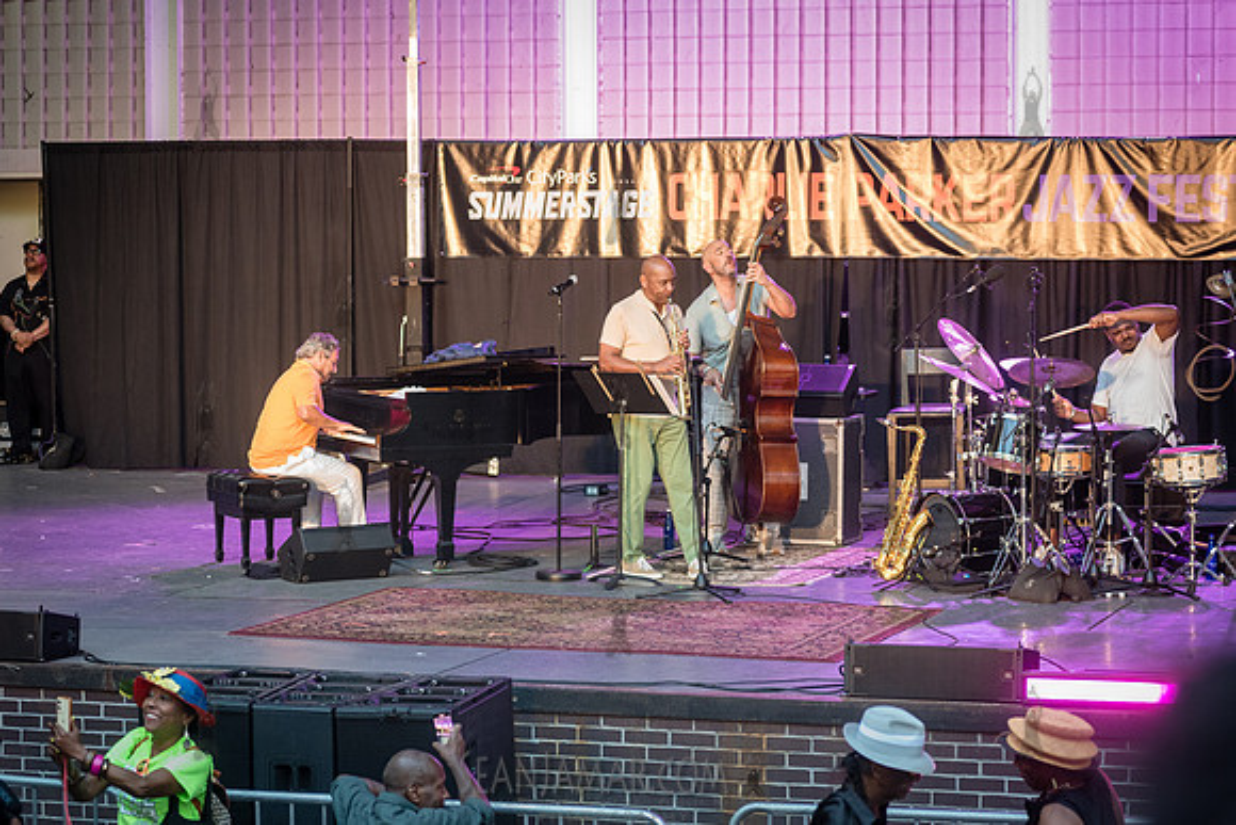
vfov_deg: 13.0
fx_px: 3624
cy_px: 412
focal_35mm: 106
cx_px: 618
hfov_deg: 19.4
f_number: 4
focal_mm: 105
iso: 3200
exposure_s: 1/400
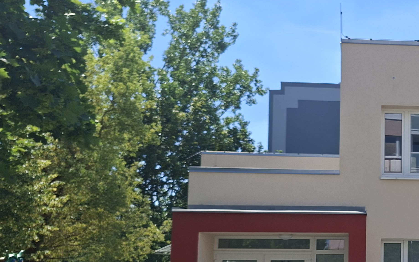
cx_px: 405
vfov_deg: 24.1
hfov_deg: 35.1
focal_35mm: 53
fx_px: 605
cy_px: 199
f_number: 1.8
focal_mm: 5.54
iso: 50
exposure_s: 1/1919
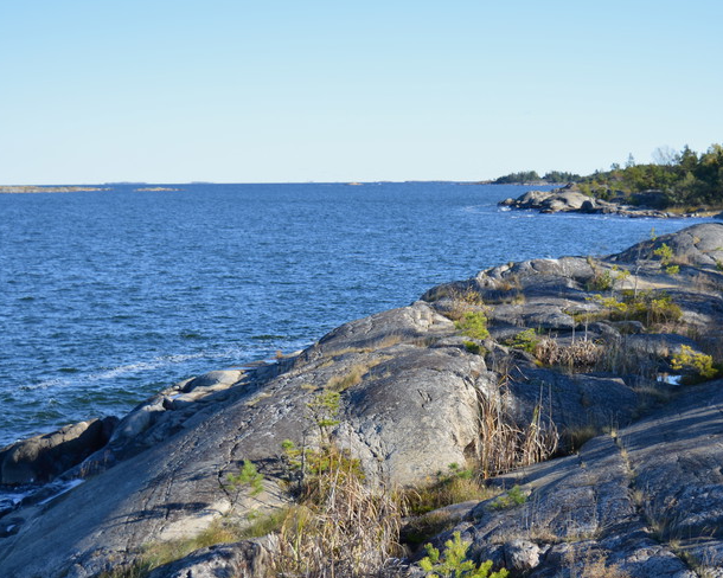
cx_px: 403
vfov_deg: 24.6
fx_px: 1327
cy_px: 336
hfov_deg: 30.5
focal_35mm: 62
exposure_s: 1/400
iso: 100
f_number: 4.2
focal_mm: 28
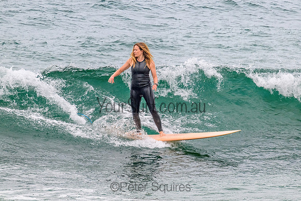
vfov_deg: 1.4
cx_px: 189
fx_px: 8382
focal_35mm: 1002
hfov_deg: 2.1
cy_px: 75
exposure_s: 1/2000
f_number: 11
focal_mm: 800
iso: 1250
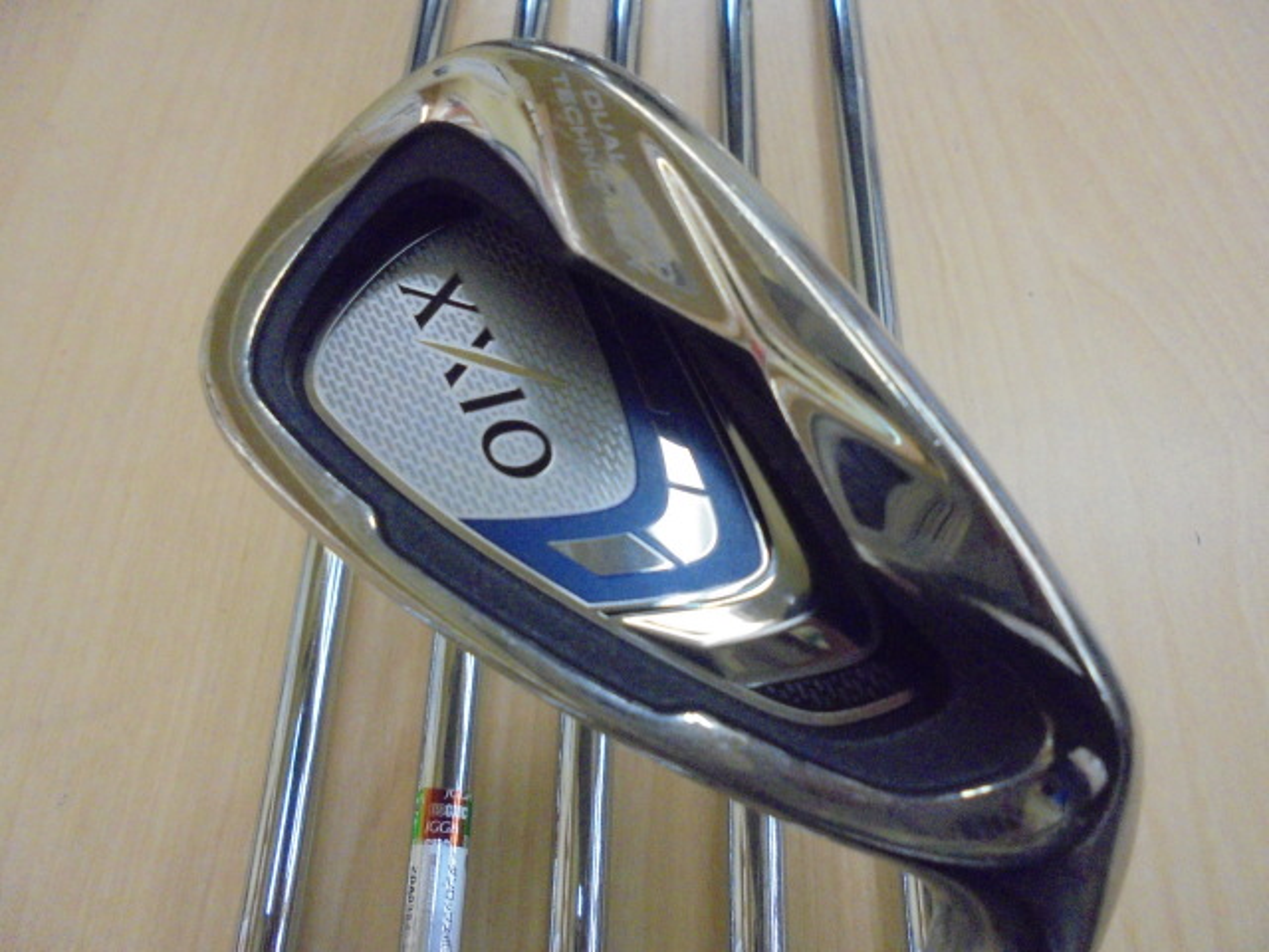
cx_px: 634
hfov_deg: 67.3
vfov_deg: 53.1
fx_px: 953
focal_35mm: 26
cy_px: 476
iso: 800
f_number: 3.5
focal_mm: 4.6
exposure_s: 1/250
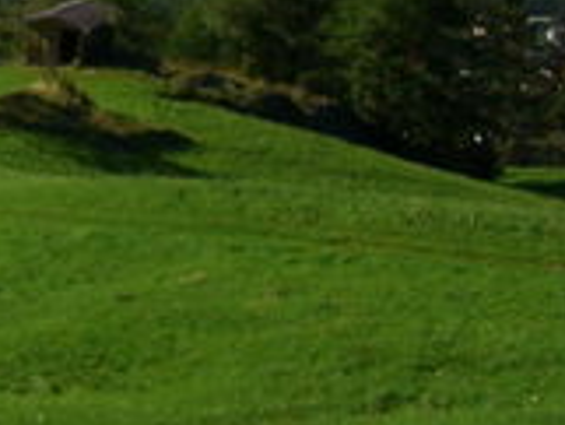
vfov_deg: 10.1
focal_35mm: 139
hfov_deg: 13.0
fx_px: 2270
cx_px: -411
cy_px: -355
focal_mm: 5.8
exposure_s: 1/500
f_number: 4.3
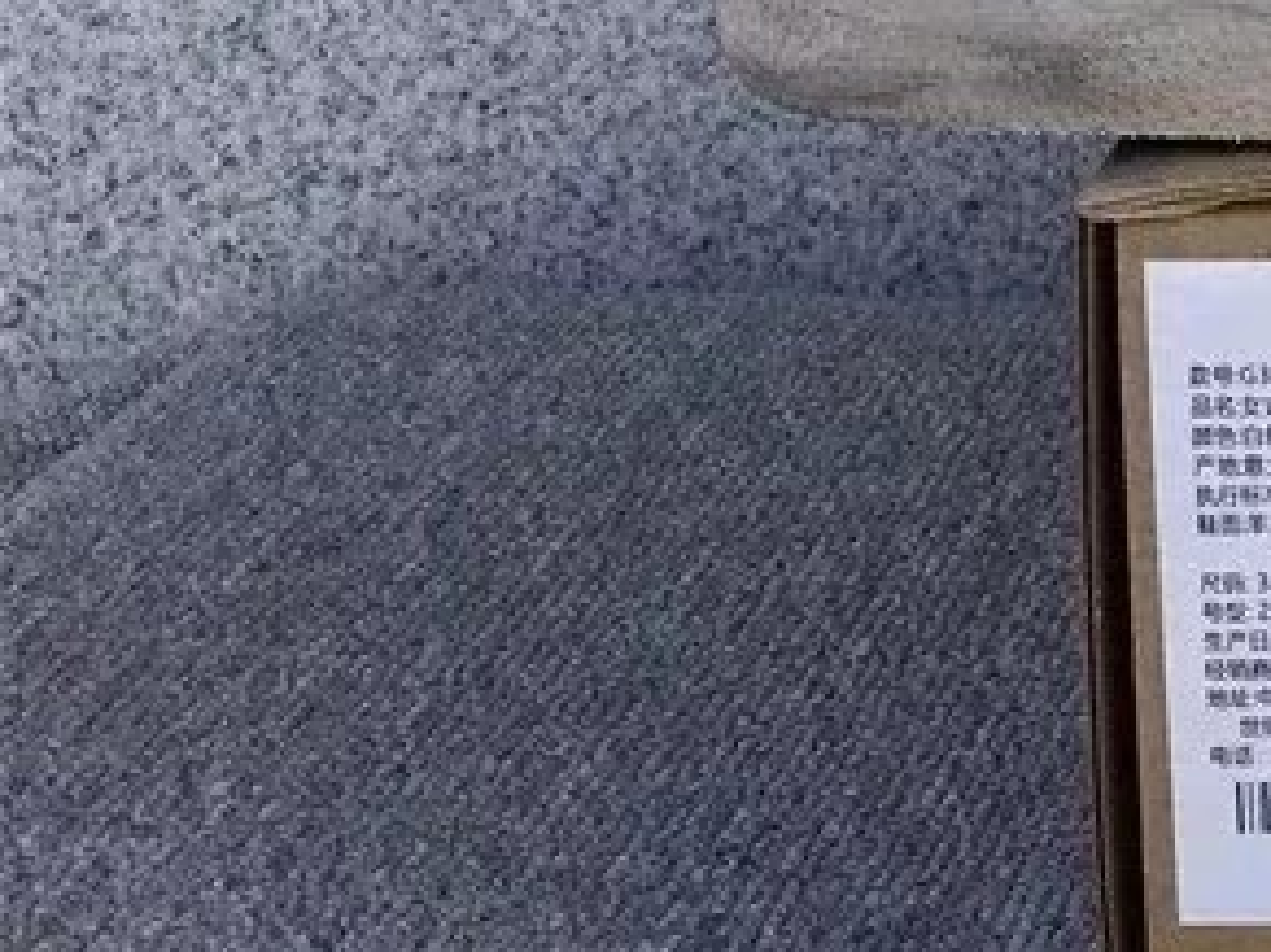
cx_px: 1961
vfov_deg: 15.1
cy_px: 7
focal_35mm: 96
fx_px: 3523
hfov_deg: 18.0
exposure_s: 1/369
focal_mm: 3.3
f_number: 2.4
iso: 25
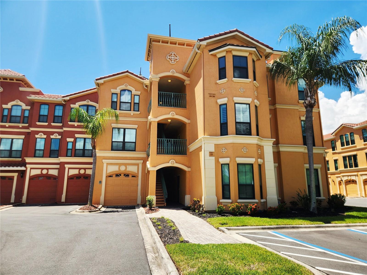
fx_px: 244
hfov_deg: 73.9
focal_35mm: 23
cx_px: 184
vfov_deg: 58.9
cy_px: 138
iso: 20
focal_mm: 5.4
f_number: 1.8
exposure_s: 1/1429
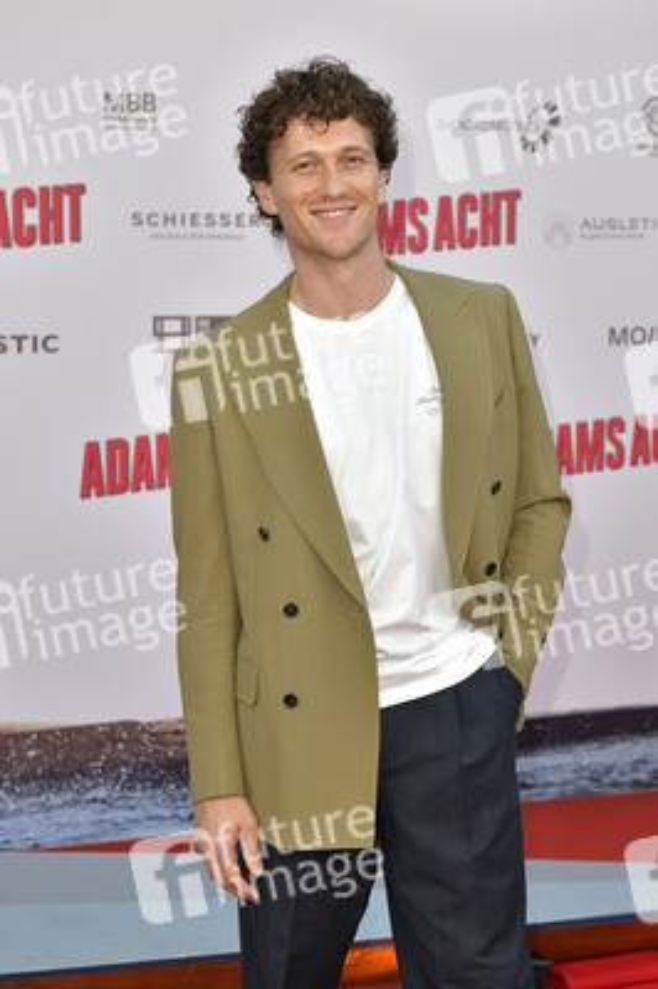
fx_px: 1922
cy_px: 494
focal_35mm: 70
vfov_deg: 28.9
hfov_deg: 19.4
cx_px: 329
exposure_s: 1/250
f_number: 6.3
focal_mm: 70
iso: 1250
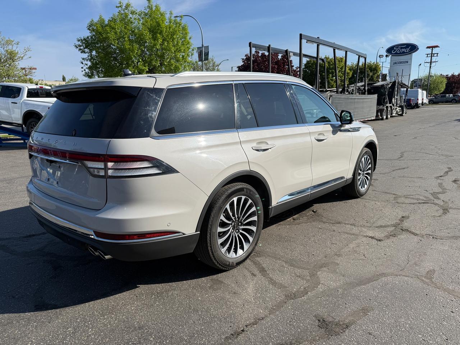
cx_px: 230
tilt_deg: -11.3
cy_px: 172
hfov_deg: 71.6
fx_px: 319
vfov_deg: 56.8
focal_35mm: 24
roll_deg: -0.6
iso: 80
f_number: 1.78
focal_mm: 6.76
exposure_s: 1/5714
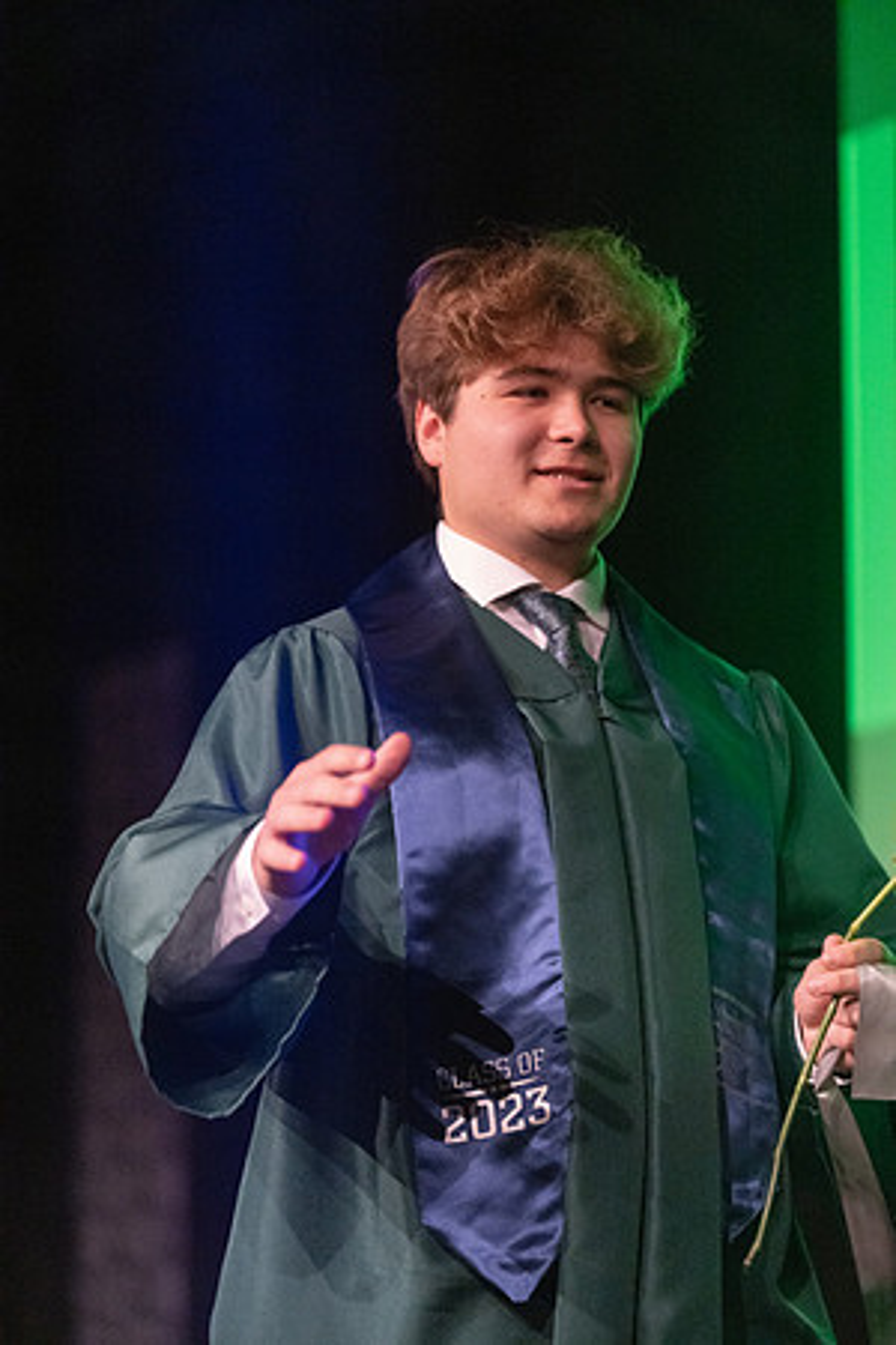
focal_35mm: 110
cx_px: 448
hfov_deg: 12.5
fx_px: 4106
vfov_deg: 18.6
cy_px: 672
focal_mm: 110
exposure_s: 1/1000
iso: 16000
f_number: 2.8
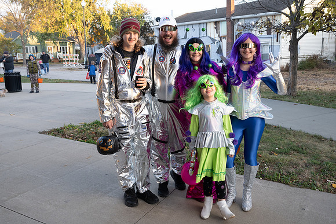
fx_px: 313
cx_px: 180
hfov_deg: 56.5
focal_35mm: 33
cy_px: 97
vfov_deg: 39.4
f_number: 5
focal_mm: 27.5
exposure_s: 1/160
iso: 500
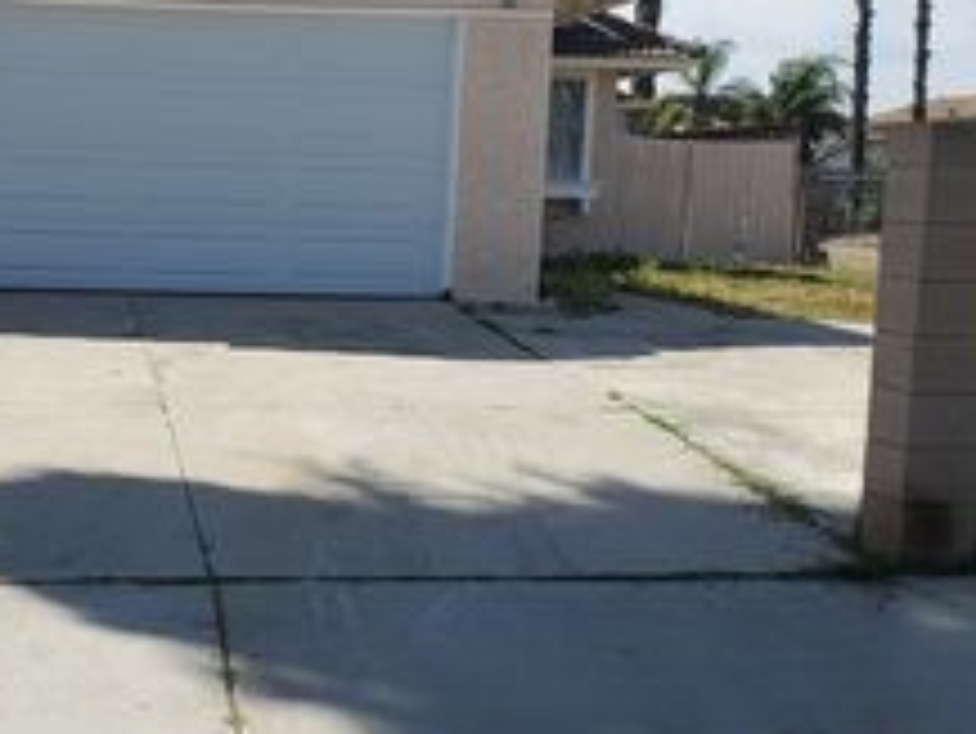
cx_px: 202
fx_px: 1693
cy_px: 412
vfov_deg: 24.4
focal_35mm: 60
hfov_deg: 31.4
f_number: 2.4
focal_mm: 4.3
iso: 50
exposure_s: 1/1823
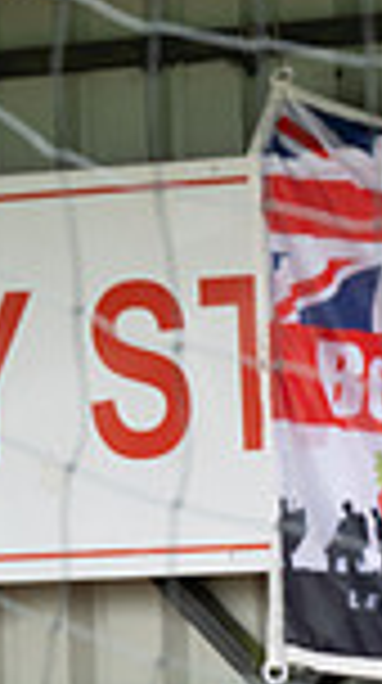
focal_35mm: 500
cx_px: 1272
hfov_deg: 2.4
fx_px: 9044
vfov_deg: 4.3
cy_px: 191
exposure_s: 1/160
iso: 400
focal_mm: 125
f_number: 4.5
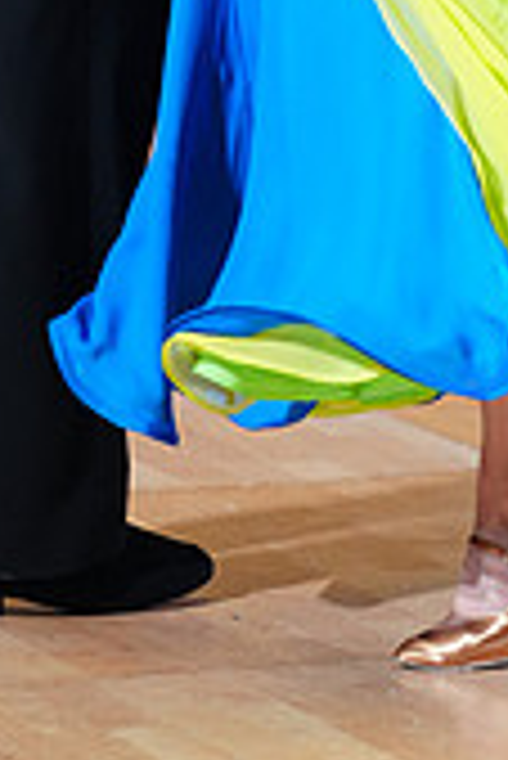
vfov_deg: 5.4
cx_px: 169
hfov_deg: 3.6
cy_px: -378
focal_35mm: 381
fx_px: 8047
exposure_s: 1/400
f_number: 2.8
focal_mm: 111
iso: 2000
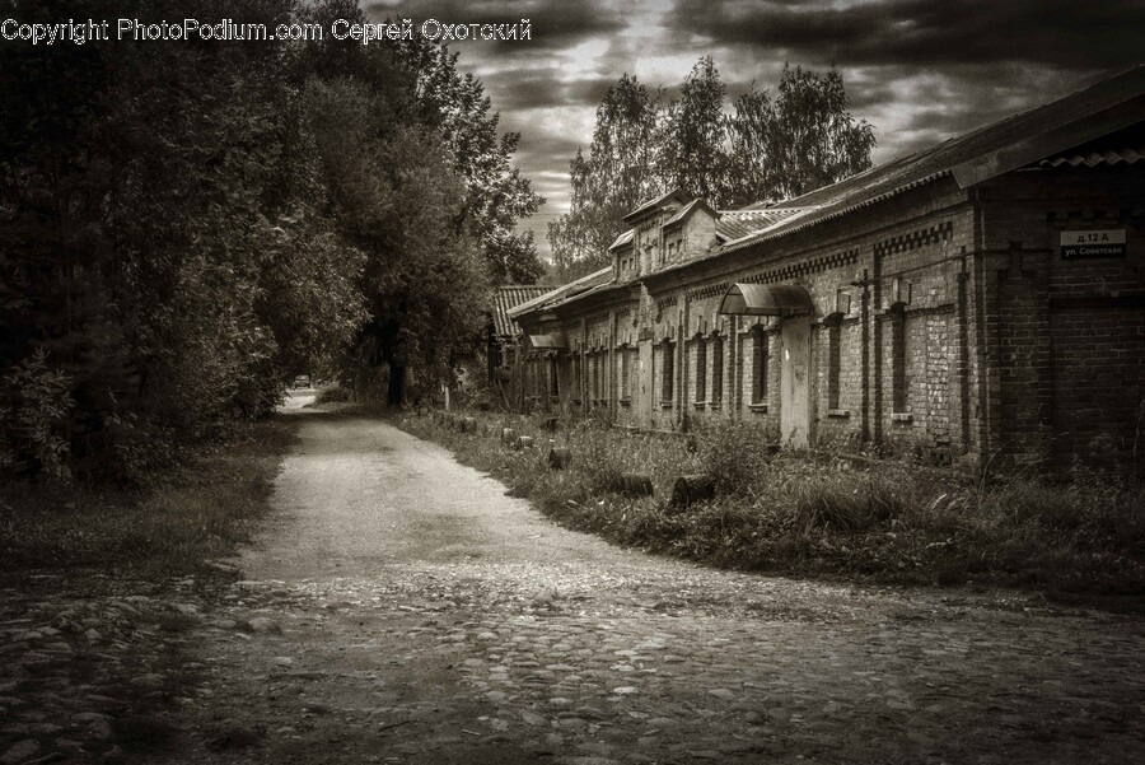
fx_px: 1750
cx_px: 572
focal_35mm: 55
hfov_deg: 36.2
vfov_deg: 24.6
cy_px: 382
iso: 100
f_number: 11
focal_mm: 55
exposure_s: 1/100
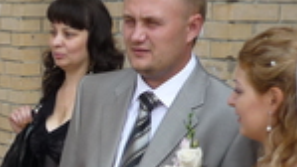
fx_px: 1048
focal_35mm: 133
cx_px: -22
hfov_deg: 15.7
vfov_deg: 9.0
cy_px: 198
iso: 100
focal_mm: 5.5
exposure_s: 1/320
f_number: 2.8
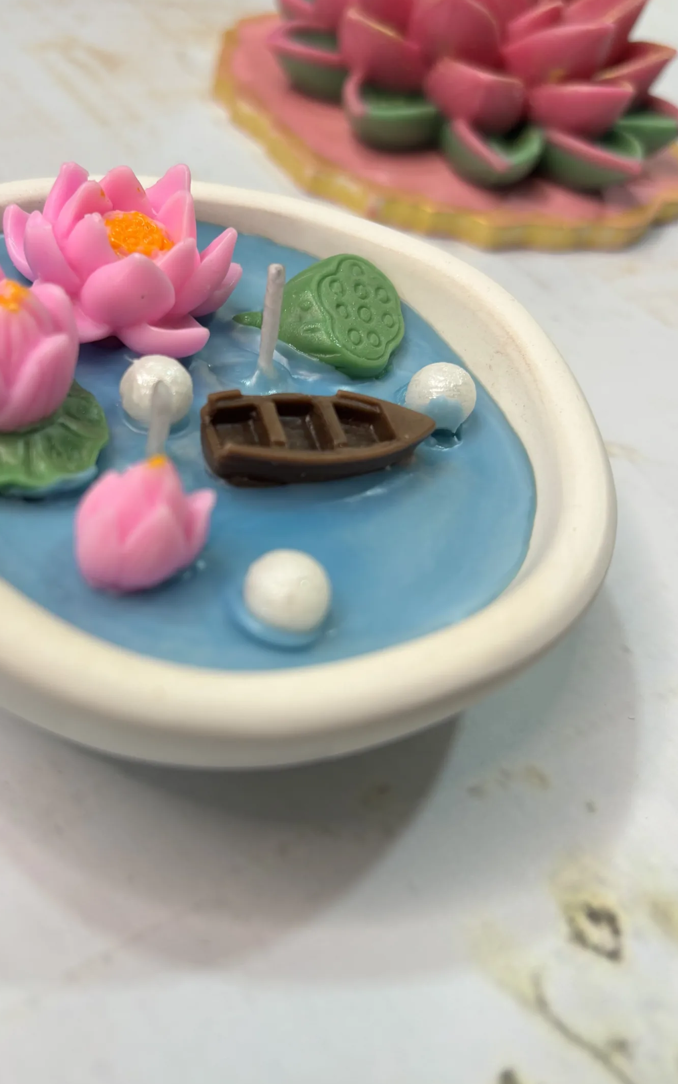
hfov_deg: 37.8
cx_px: 220
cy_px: 499
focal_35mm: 33
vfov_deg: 58.1
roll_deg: -15.3
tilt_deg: -44.1
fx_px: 976
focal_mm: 5.96
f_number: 1.6
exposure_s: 1/50
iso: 100
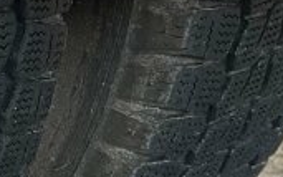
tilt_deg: -12.9
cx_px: -20
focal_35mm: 103
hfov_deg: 19.4
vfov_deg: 12.4
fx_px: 795
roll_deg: +3.6
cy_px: 215
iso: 125
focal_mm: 5.7
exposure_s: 1/78
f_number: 1.5
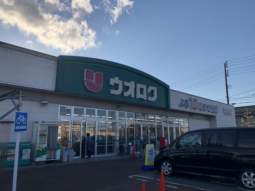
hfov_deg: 63.4
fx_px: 206
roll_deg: +0.8
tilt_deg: +11.5
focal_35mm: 28
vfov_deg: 49.7
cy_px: 96
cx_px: 128
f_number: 1.8
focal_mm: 3.99
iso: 20
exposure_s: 1/2000
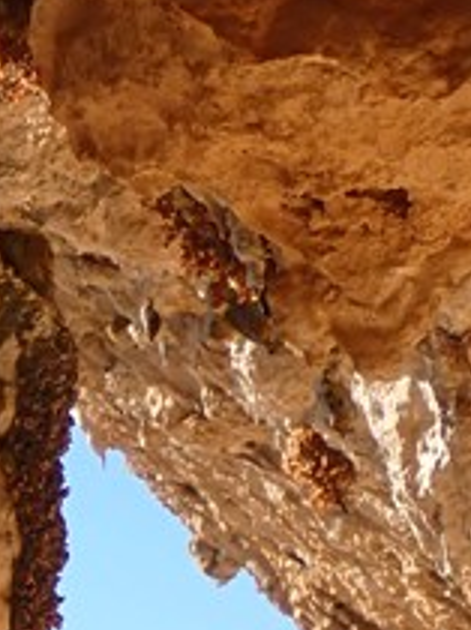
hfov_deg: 6.7
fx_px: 3908
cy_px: 1014
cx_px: -513
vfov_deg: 8.9
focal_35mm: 215
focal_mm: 7.84
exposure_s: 1/400
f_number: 4
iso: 100
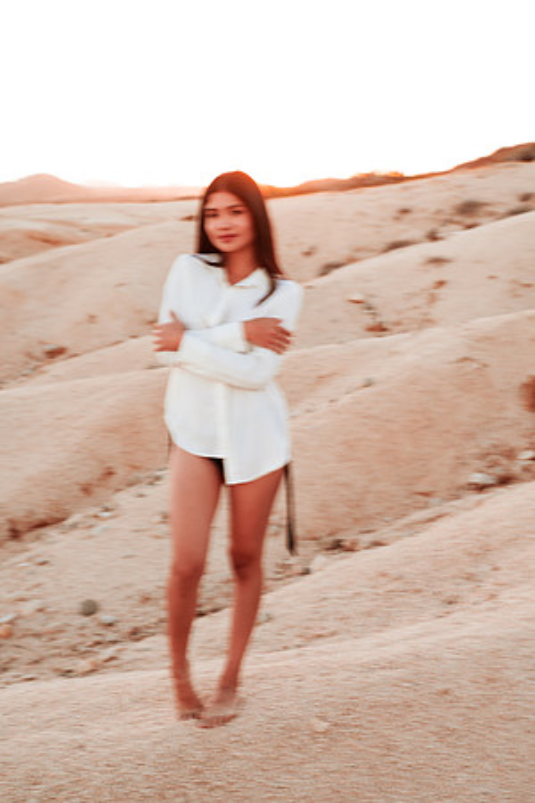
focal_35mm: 58
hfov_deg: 23.4
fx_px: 1293
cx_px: 268
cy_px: 402
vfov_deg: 34.5
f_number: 6.3
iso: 160
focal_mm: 58
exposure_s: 1/80
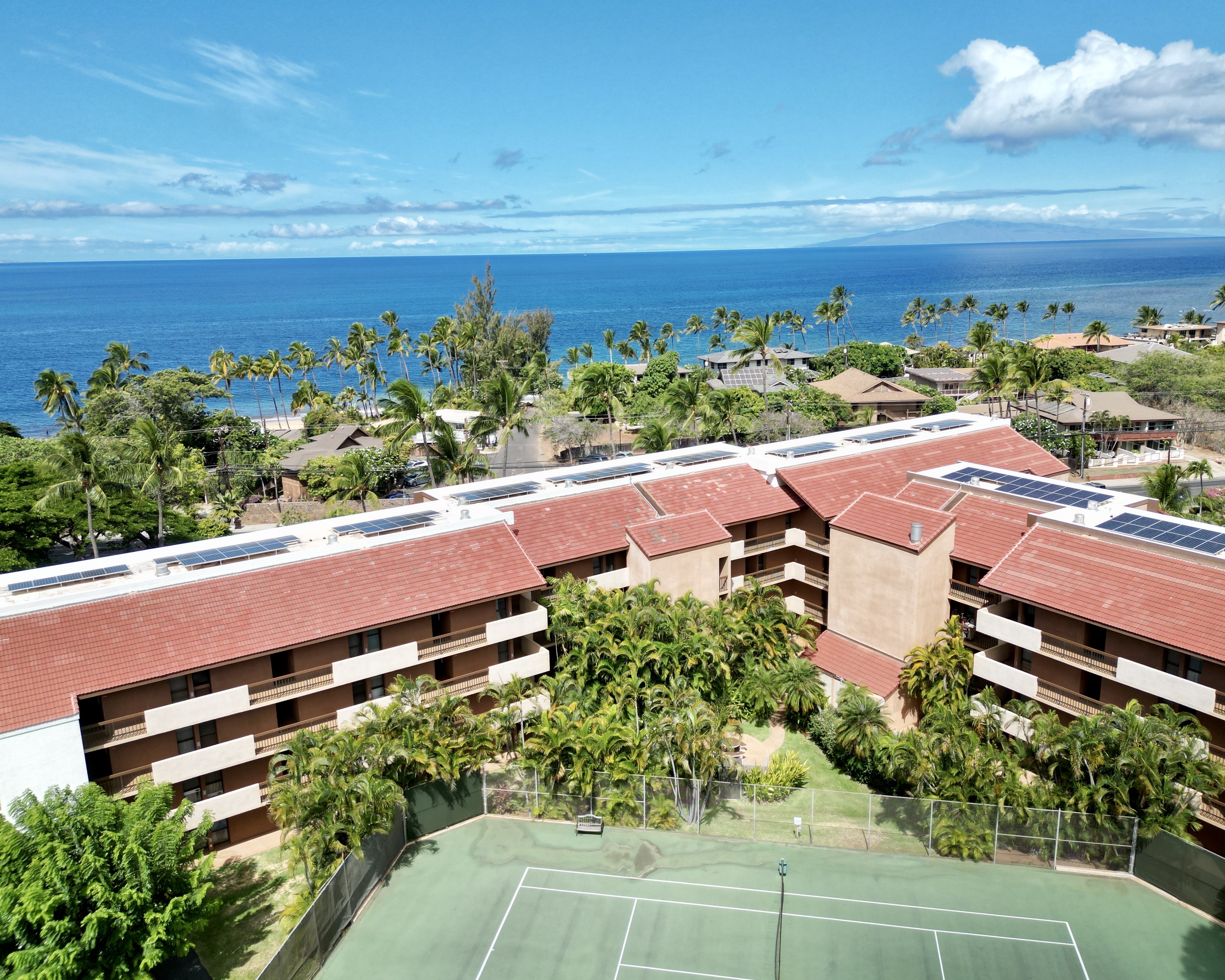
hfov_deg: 66.0
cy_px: 488
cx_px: 619
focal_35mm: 26
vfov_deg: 54.9
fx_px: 943
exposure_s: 1/3200
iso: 120
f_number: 1.7
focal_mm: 6.72
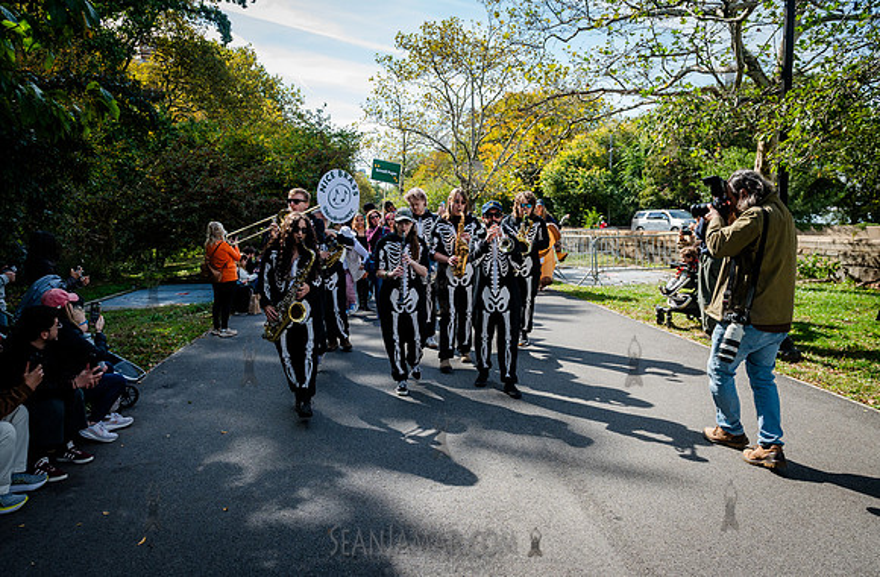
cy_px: 307
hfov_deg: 69.9
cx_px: 413
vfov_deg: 49.2
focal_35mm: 26
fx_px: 629
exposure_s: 1/2500
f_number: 5
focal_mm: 24
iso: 1000
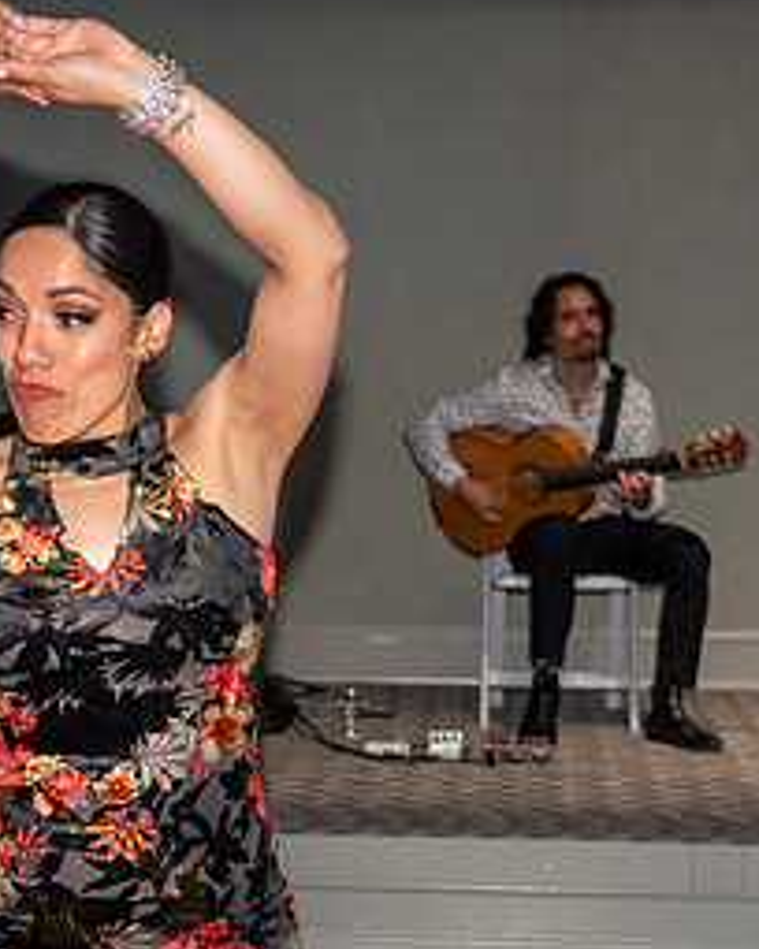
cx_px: 272
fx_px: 2274
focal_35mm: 81
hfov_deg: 18.9
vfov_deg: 23.4
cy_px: 661
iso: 800
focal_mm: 38
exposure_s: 1/60
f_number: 4
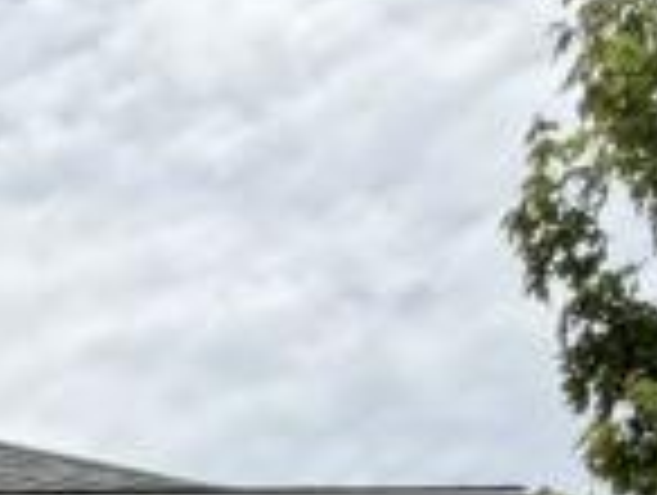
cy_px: 976
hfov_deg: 16.9
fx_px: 1749
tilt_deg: +6.1
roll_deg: -0.5
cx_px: -585
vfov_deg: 13.8
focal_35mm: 92
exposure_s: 1/1125
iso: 20
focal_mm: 2.22
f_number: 2.2
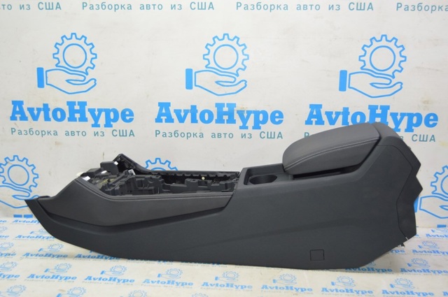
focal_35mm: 39
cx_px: 224
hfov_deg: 49.6
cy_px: 148
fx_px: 485
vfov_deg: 34.1
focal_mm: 26
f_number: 4
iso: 800
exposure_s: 1/60
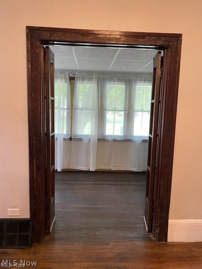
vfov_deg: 67.3
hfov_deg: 53.1
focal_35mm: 26
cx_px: 101
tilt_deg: -3.7
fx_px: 202
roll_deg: -2.9
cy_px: 134
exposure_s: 1/60
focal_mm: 4.25
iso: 200
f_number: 1.8
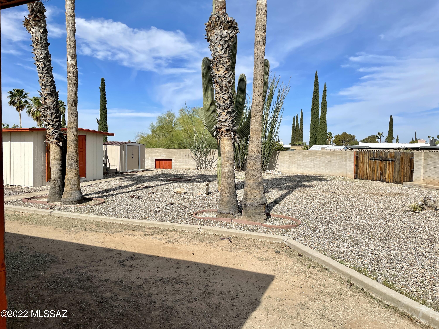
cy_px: 164
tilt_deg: -2.3
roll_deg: -1.2
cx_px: 220
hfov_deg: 67.3
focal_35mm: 26
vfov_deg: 53.1
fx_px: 330
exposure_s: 1/5556
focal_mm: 4.2
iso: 32
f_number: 1.6
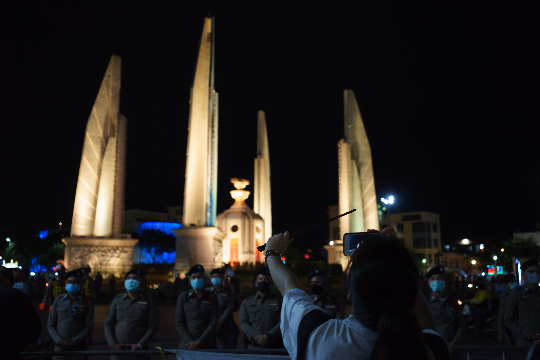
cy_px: 180
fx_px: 525
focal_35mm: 35
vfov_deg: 37.9
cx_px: 270
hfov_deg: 54.4
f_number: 3.2
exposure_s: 1/100
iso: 1600
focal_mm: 35
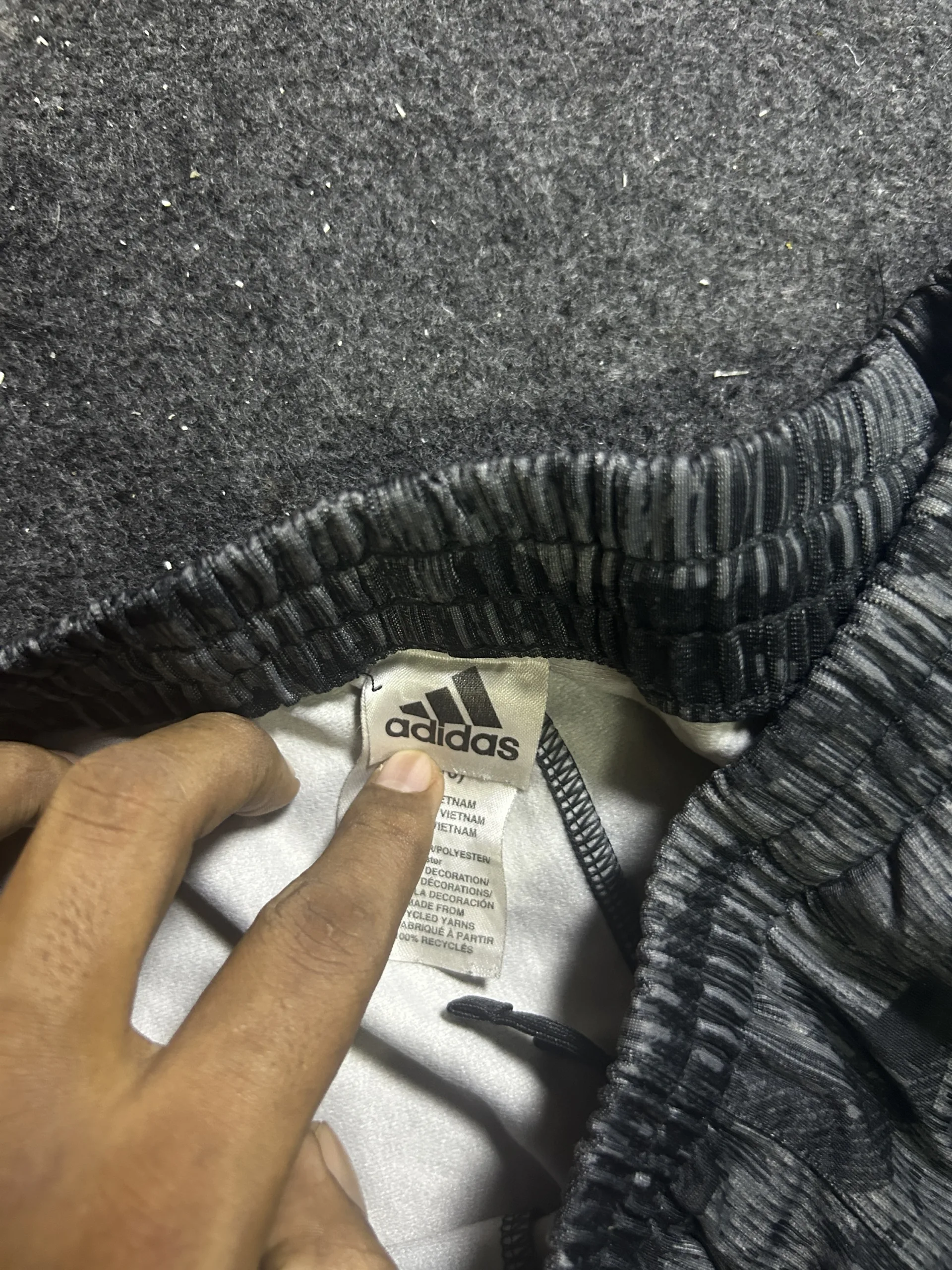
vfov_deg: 67.3
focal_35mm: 26
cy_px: 635
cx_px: 476
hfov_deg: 53.1
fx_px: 953
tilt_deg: -60.0
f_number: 1.5
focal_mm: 5.7
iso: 320
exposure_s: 1/50
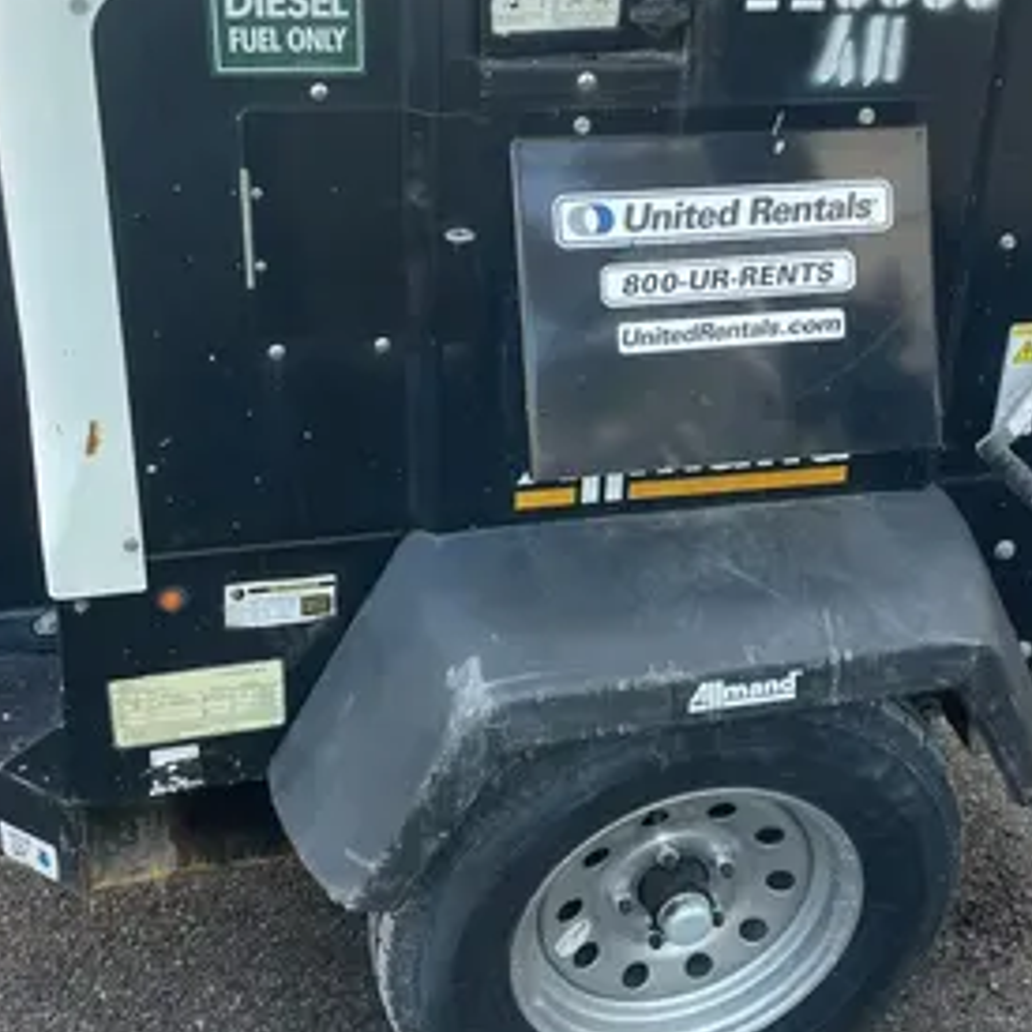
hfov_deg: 36.6
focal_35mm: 46
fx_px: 1552
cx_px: 642
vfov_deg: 36.6
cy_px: 400
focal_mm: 4.2
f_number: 1.6
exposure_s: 1/121
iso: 40
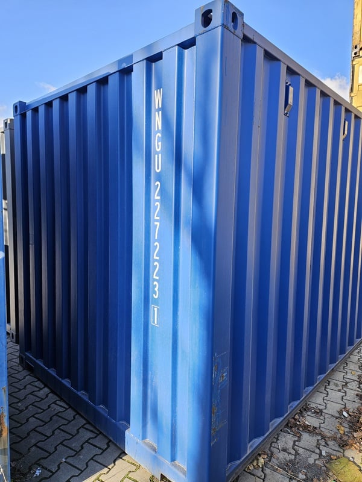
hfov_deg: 58.9
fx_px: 321
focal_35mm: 23
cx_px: 181
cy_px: 241
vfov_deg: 73.9
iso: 25
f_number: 1.8
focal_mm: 5.4
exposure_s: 1/156
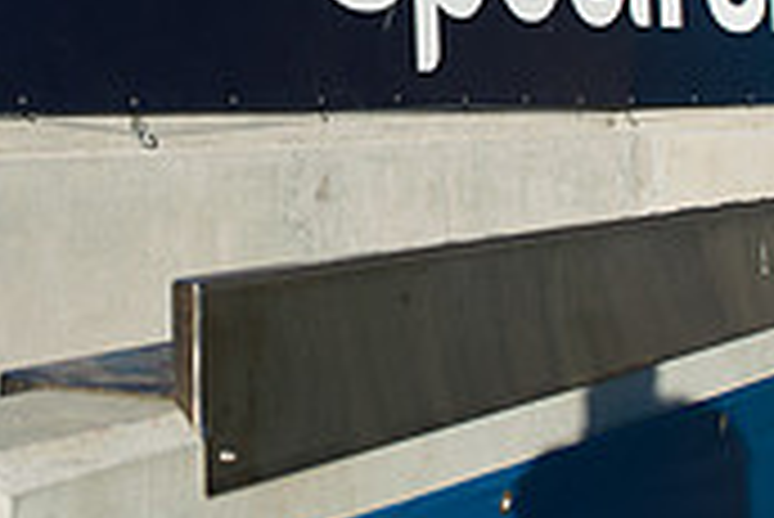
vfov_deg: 16.6
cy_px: 38
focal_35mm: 81
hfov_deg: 24.9
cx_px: 256
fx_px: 1743
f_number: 4.5
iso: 200
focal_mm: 24
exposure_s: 1/1600
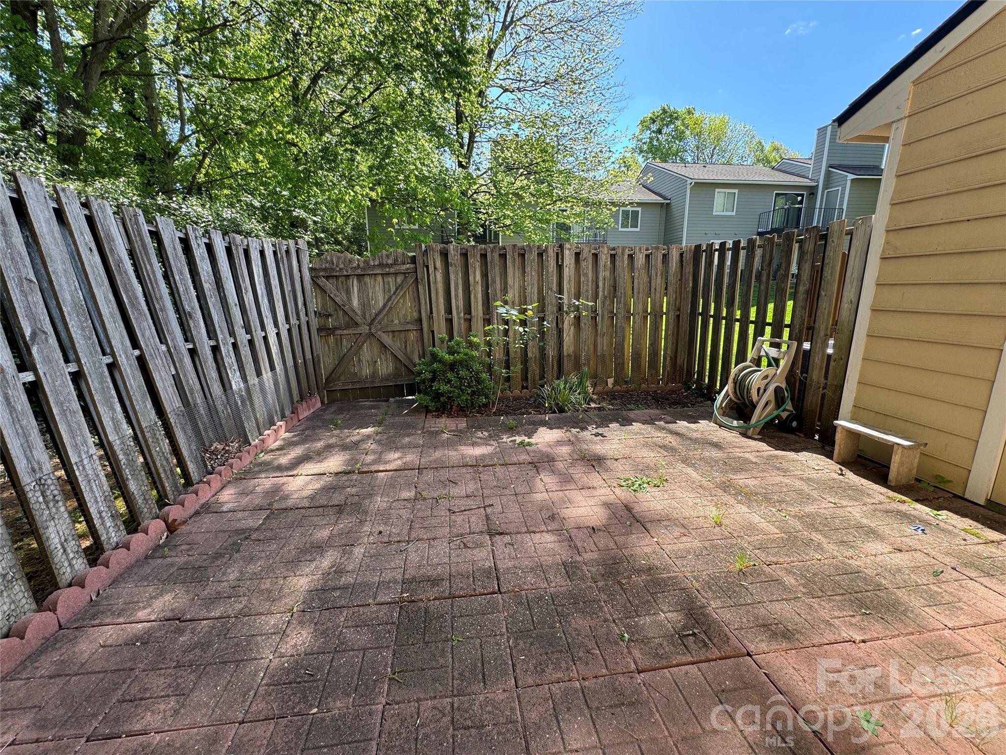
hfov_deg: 102.1
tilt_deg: -13.2
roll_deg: +0.3
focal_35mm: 14
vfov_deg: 85.7
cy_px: 378
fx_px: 407
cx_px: 503
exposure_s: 1/154
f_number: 2.2
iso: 40
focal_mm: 2.22
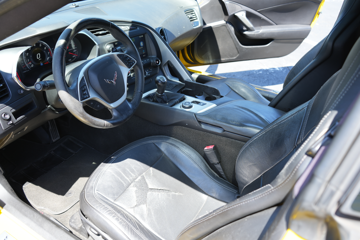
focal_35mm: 28
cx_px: 180
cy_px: 120
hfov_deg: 65.5
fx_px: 280
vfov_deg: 46.4
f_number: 4.5
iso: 100
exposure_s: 1/80
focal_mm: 28
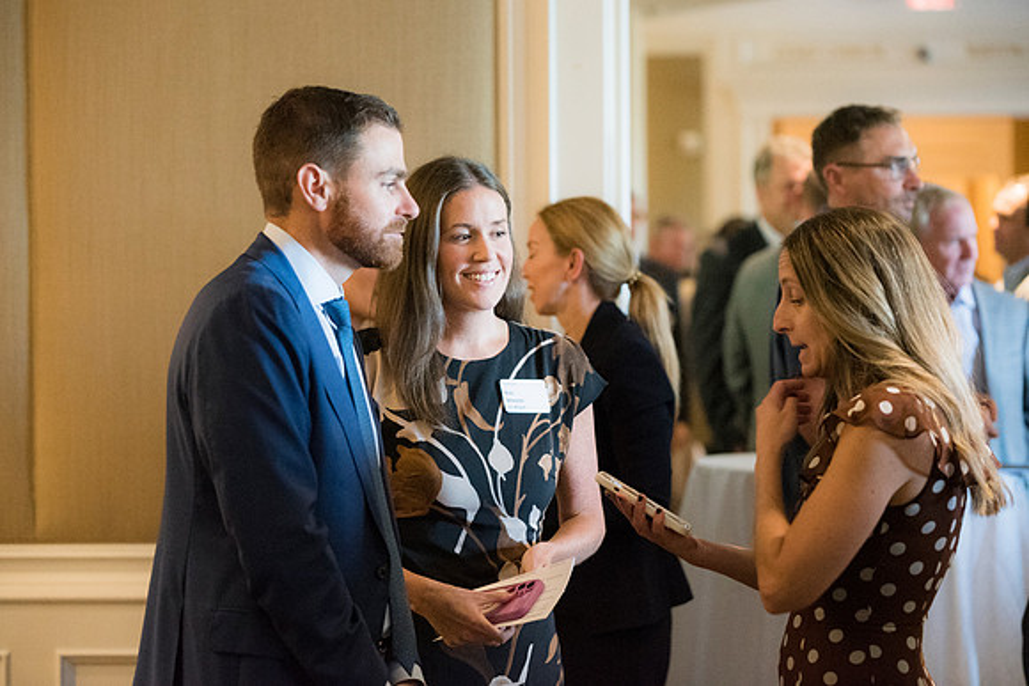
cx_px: 514
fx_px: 2859
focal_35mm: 100
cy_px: 343
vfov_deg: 13.7
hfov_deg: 20.4
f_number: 2.8
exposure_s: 1/125
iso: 6400
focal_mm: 100
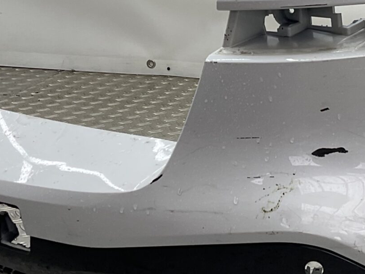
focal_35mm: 91
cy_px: 20
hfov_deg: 21.3
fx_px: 960
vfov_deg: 16.0
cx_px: 276
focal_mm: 3
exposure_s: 1/100
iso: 16
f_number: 1.8
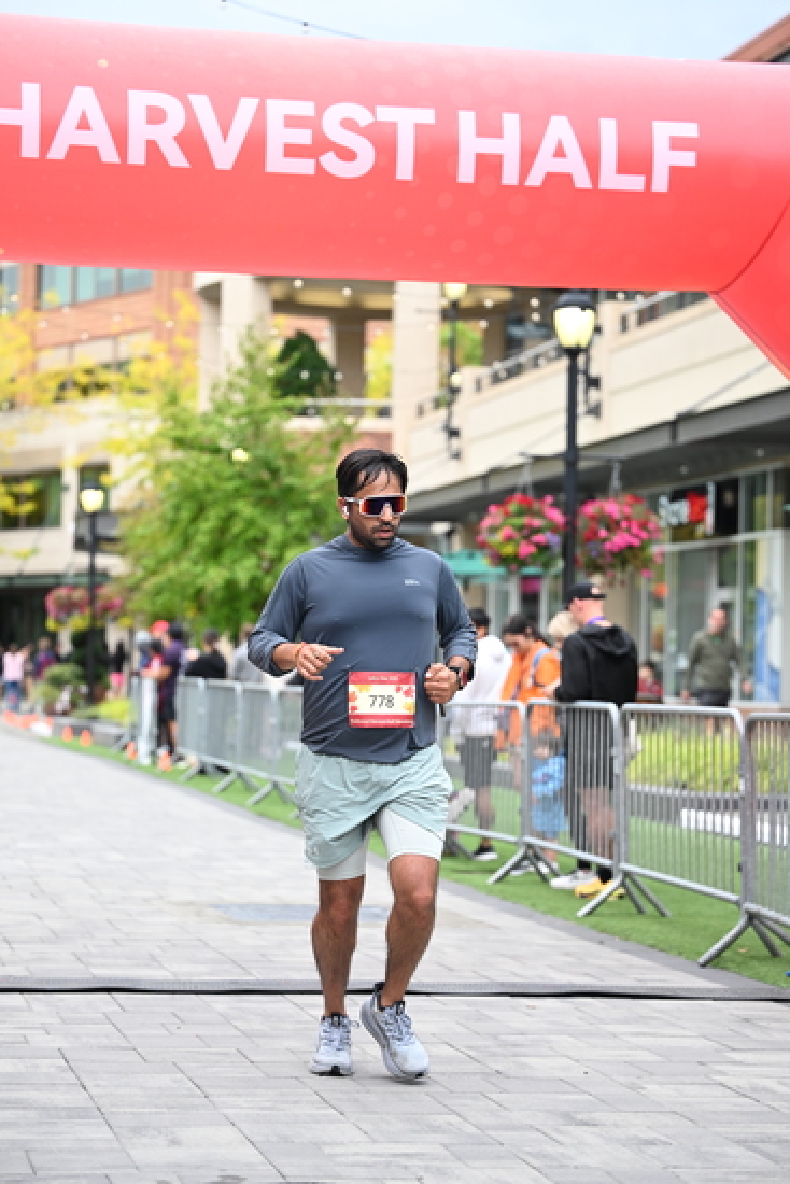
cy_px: 592
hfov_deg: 16.5
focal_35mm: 83
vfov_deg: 24.5
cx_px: 395
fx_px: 2730
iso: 800
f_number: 2.8
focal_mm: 83
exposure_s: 1/1600
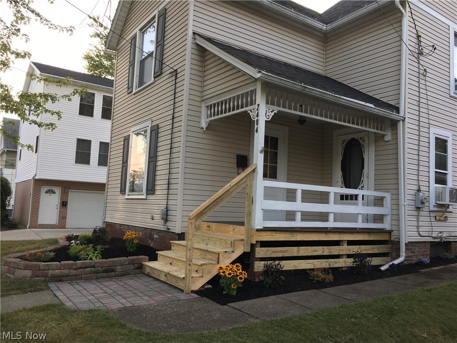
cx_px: 228
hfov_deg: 61.7
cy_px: 172
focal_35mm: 29
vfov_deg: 48.2
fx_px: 383
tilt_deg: +4.6
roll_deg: -2.2
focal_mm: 4.15
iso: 25
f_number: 2.2
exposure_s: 1/60
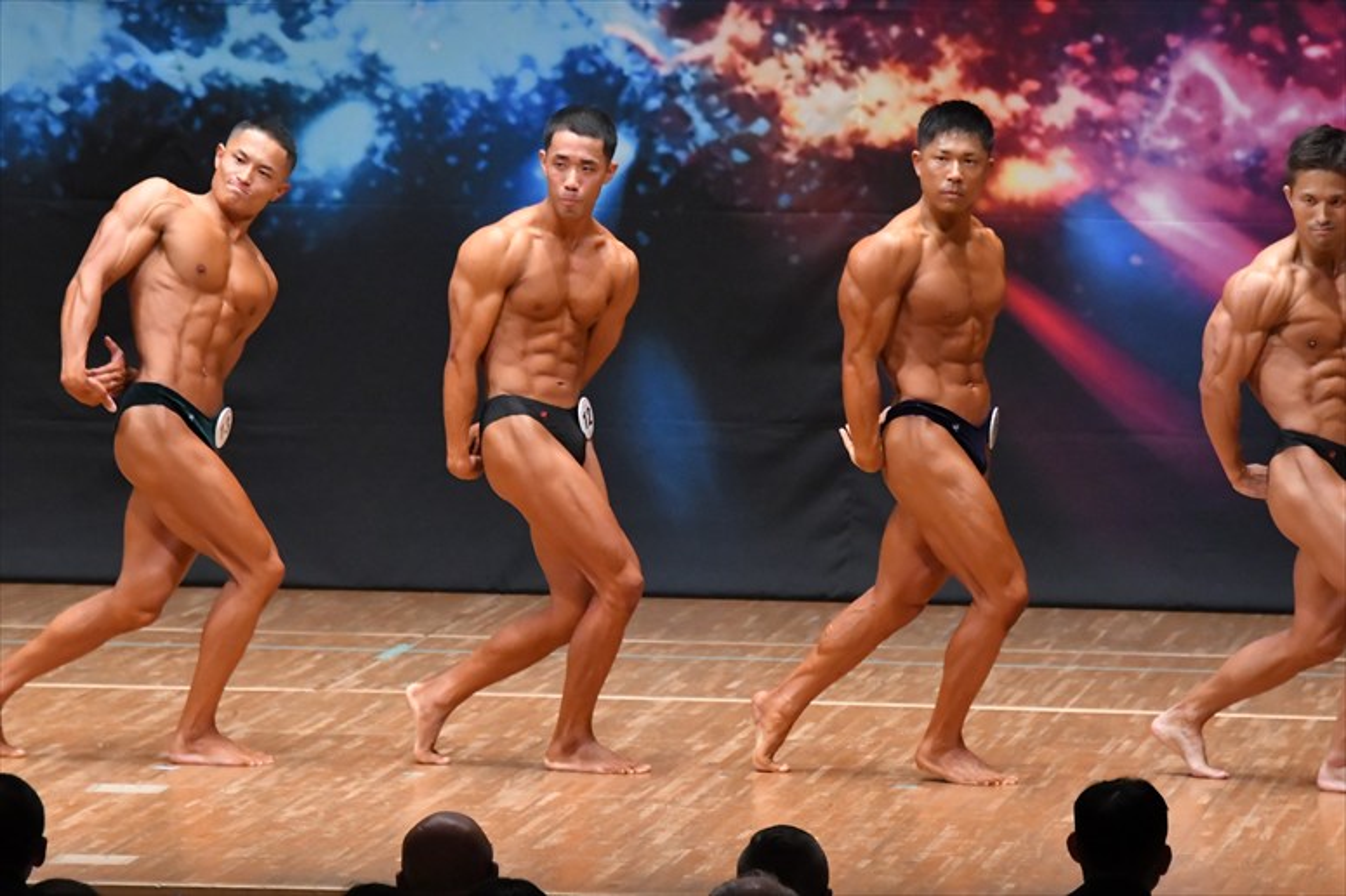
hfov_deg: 8.1
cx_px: 673
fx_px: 9530
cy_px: 448
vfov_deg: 5.4
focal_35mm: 255
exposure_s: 1/400
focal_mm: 170
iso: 8000
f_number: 5.6
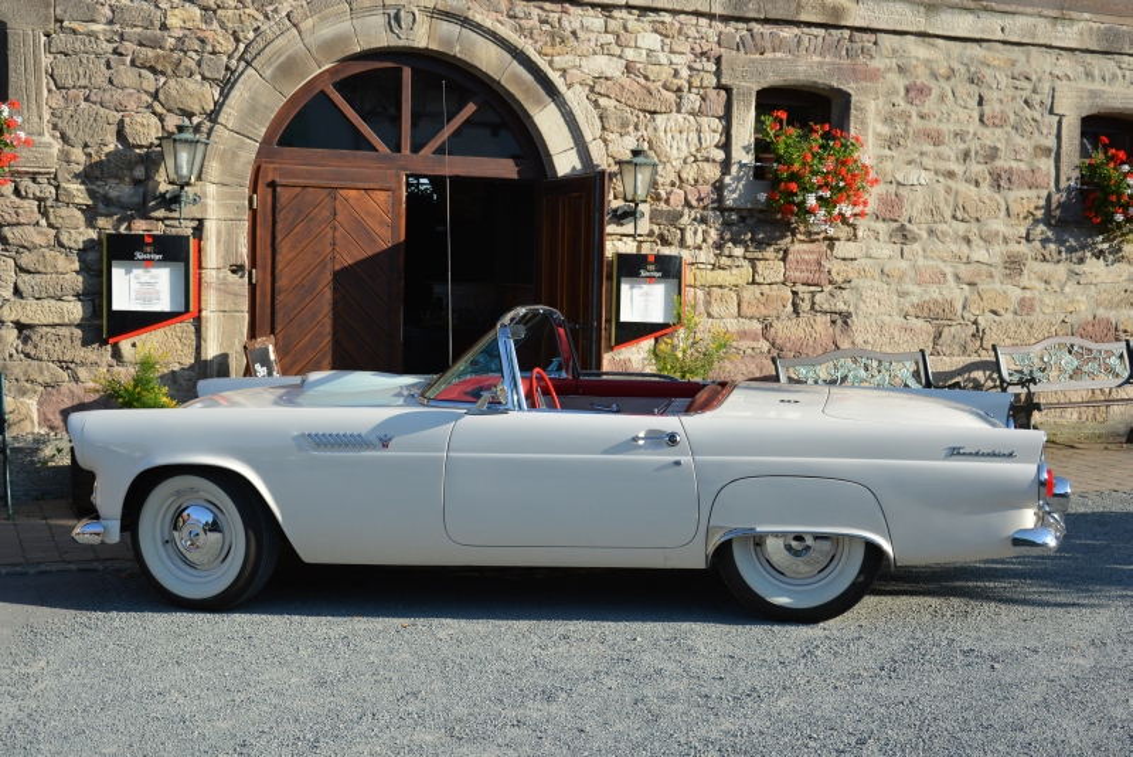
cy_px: 378
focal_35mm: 45
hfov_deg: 43.6
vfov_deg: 29.9
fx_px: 1417
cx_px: 566
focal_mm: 30
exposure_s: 1/1250
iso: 400
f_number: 5
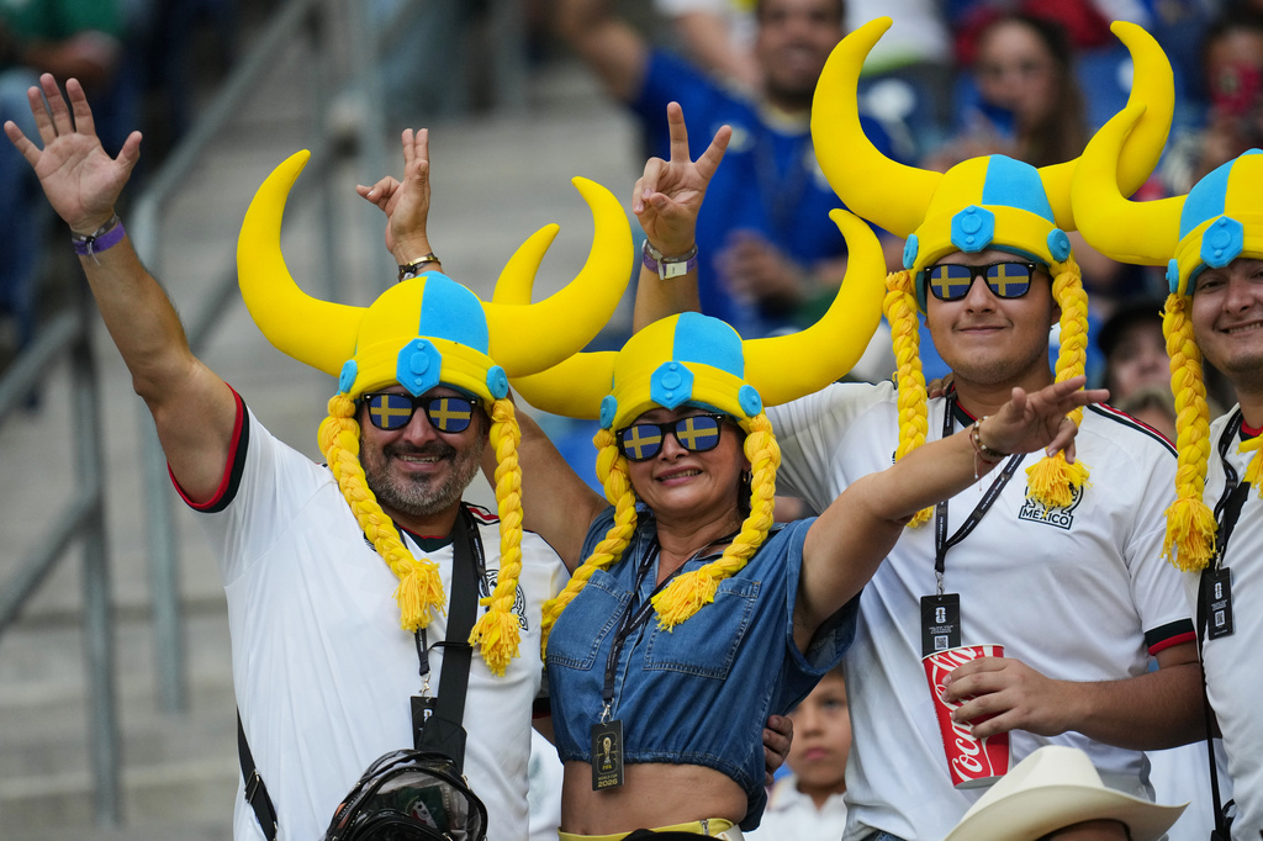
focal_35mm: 400
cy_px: 420
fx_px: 14028
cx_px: 632
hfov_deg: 5.2
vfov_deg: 3.4
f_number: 3.2
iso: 2500
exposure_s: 1/1250
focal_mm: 400
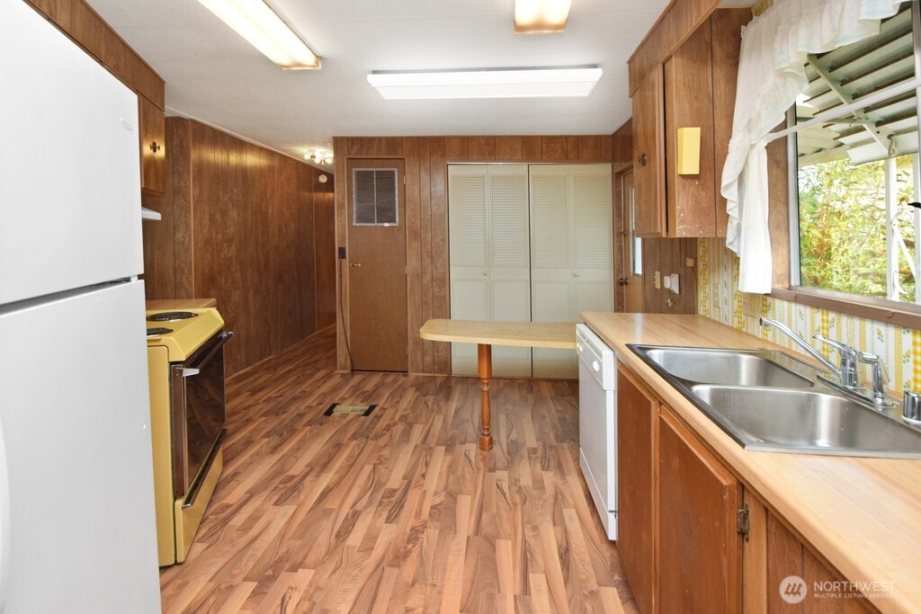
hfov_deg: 100.4
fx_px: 384
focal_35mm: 15
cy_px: 307
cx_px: 460
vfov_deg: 77.3
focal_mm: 10
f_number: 5
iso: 800
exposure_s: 1/100
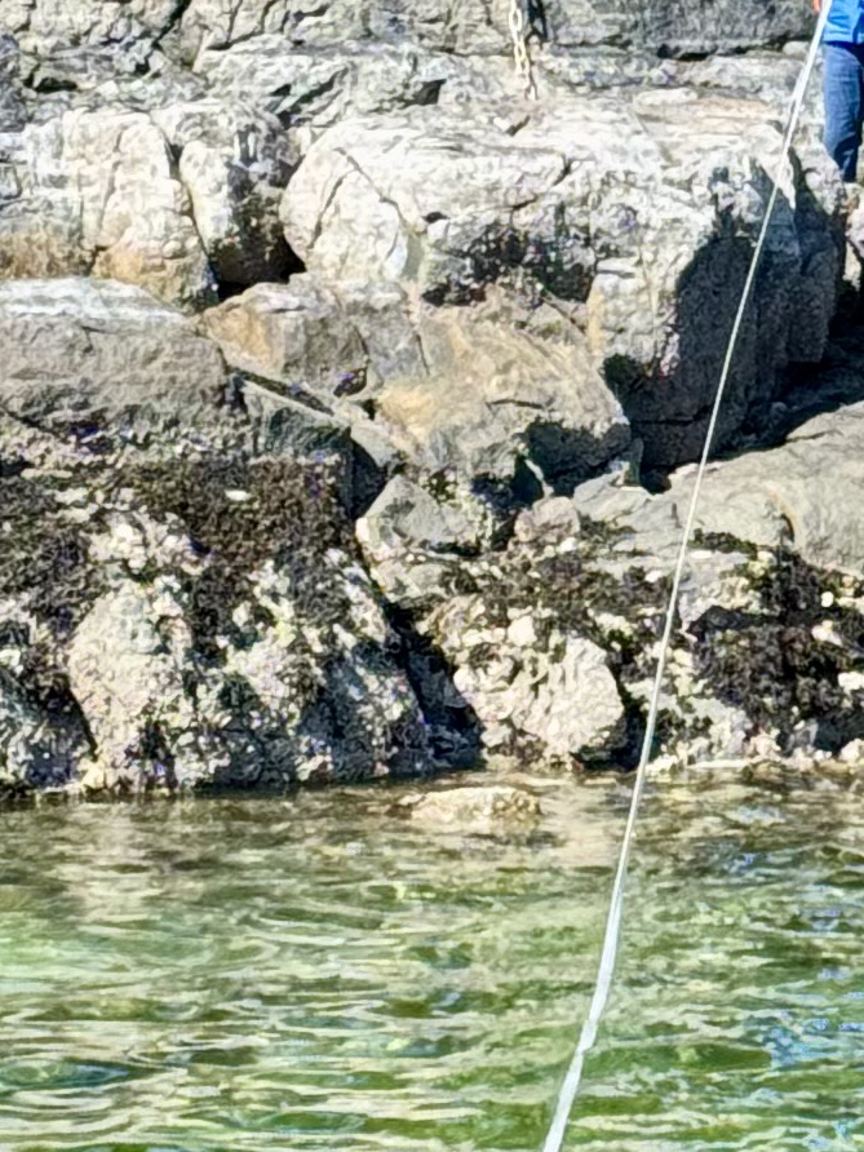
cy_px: 276
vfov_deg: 9.1
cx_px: 833
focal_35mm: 217
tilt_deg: -0.4
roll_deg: -0.1
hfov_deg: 6.8
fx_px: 7222
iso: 64
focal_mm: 6.76
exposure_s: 1/1869
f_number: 1.78
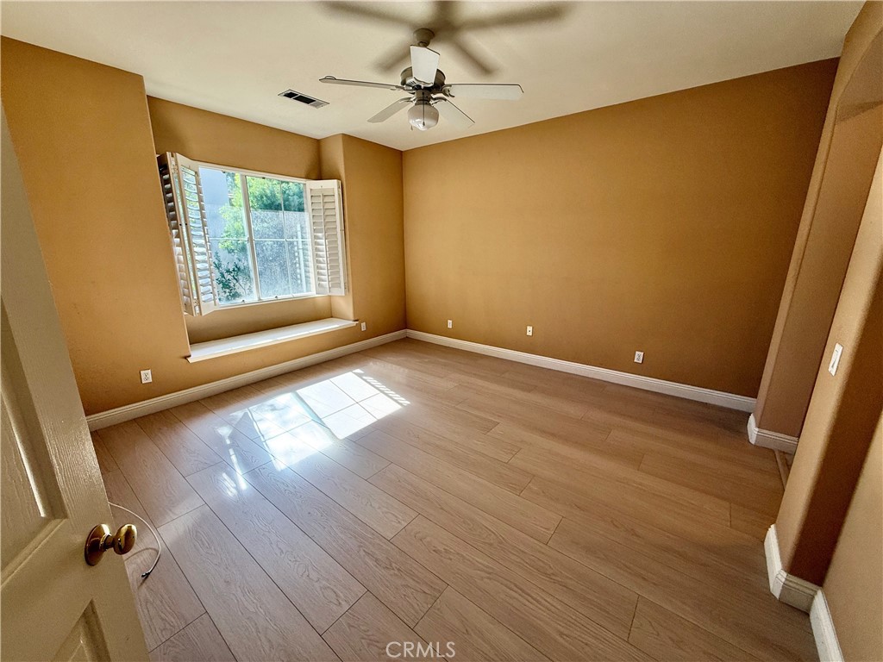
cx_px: 442
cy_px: 331
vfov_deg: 85.7
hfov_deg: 102.1
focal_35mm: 14
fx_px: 357
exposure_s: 1/158
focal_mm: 2.22
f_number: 2.2
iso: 64
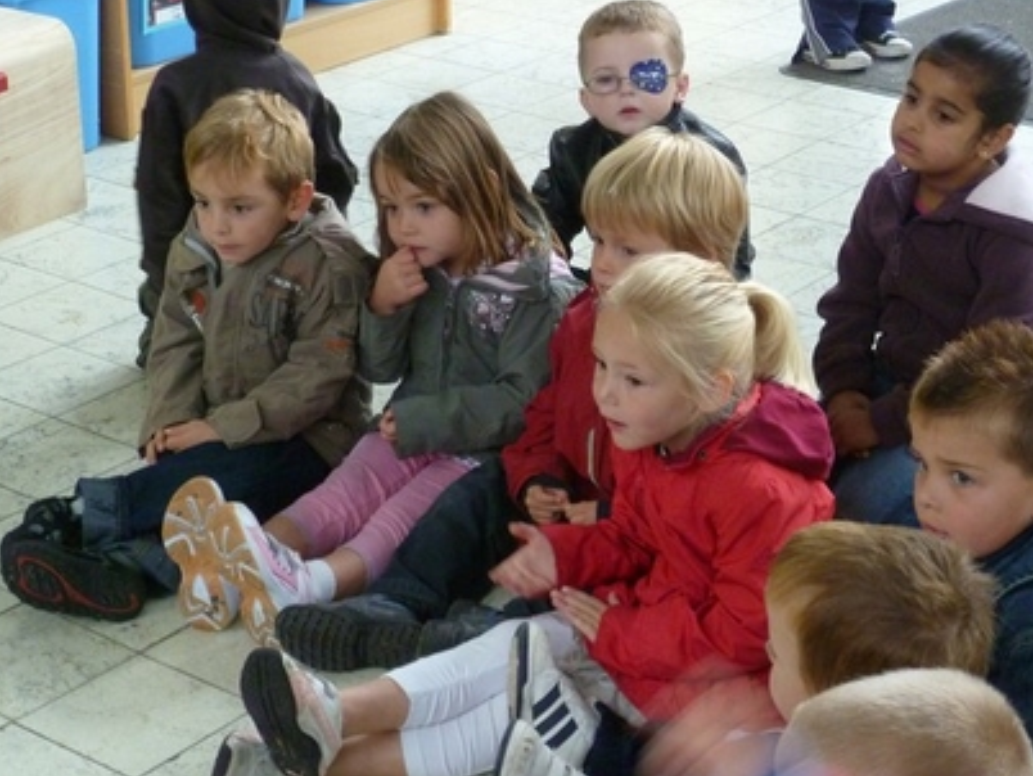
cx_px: 532
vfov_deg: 18.0
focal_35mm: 82
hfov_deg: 23.8
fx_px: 2448
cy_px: 339
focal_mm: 9.8
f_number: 3.8
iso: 400
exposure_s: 1/20
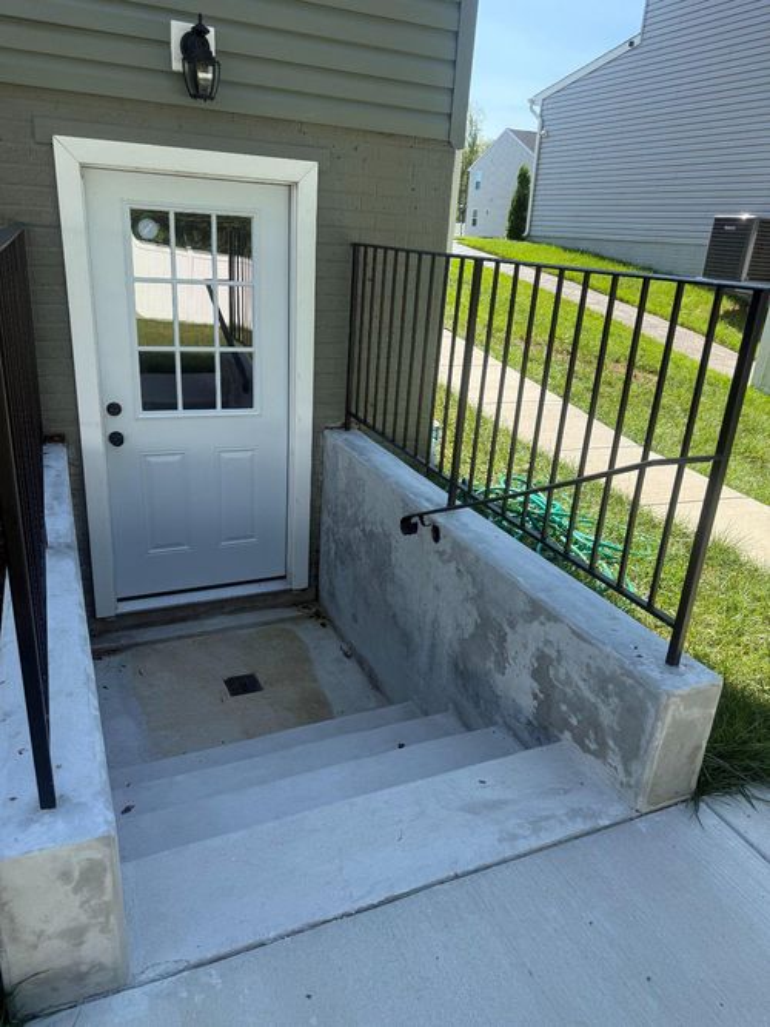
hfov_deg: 56.8
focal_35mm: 24
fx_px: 712
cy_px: 514
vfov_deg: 71.6
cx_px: 385
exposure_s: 1/1618
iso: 100
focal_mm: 6.76
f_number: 1.78
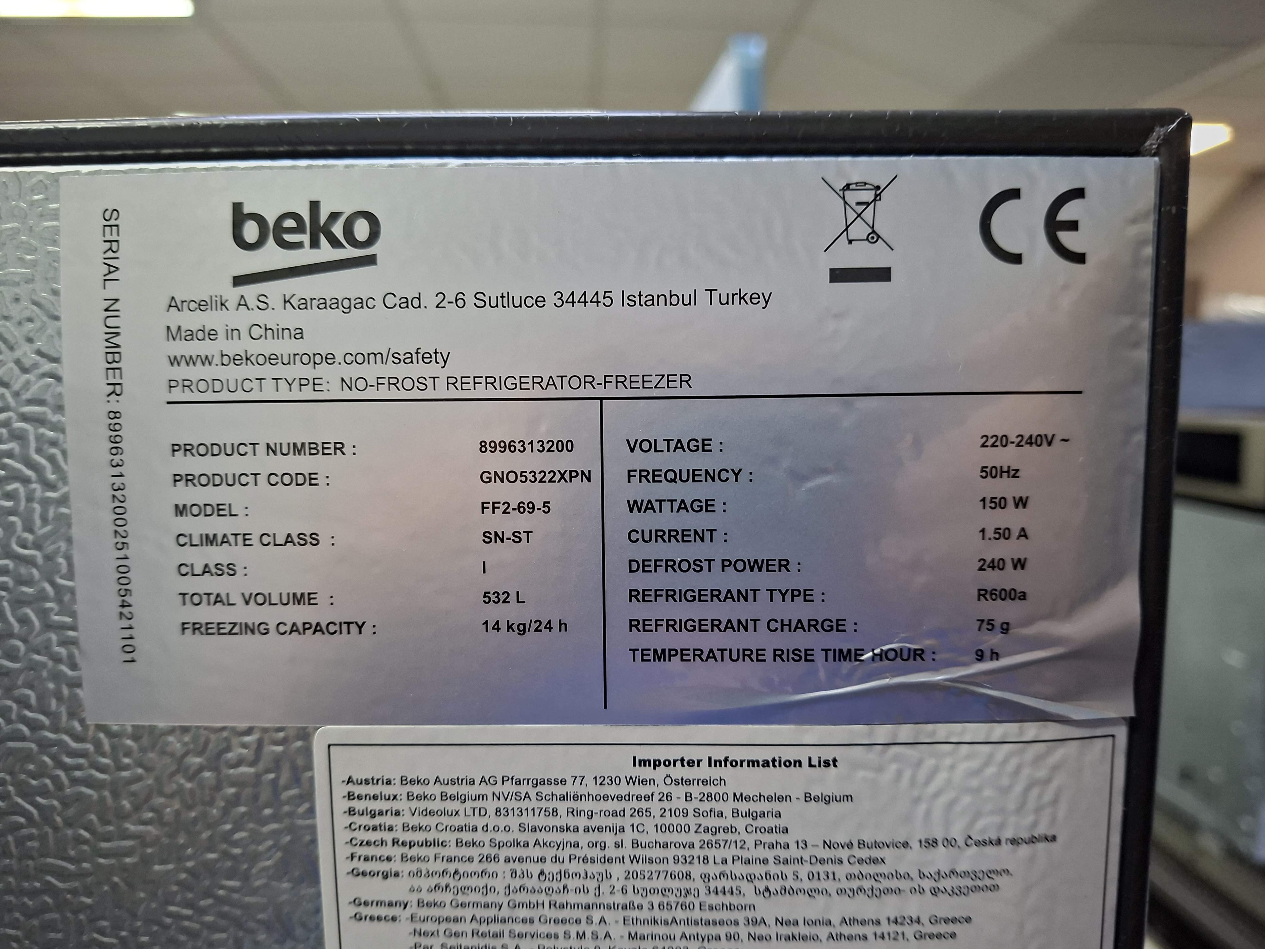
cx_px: 632
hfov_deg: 73.9
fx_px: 841
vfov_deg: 58.9
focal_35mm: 23
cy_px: 474
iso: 250
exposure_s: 1/50
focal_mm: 5.54
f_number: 1.8
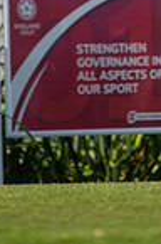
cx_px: 106
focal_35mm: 934
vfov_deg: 2.2
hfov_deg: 1.5
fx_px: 6295
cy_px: -133
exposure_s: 1/1600
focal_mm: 300
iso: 200
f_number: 4
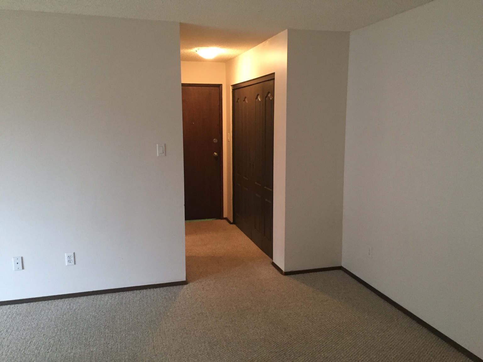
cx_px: 242
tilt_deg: -8.3
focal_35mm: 29
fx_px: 405
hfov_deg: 61.7
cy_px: 181
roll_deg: +0.3
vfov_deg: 48.2
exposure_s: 1/30
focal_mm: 4.15
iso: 250
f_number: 2.2
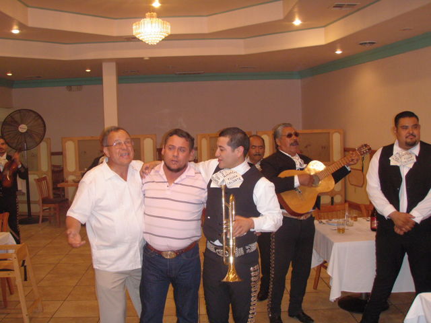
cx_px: 216
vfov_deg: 37.7
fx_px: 473
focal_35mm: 38
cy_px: 162
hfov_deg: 49.0
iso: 160
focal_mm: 6.7
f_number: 3.5
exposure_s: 1/30
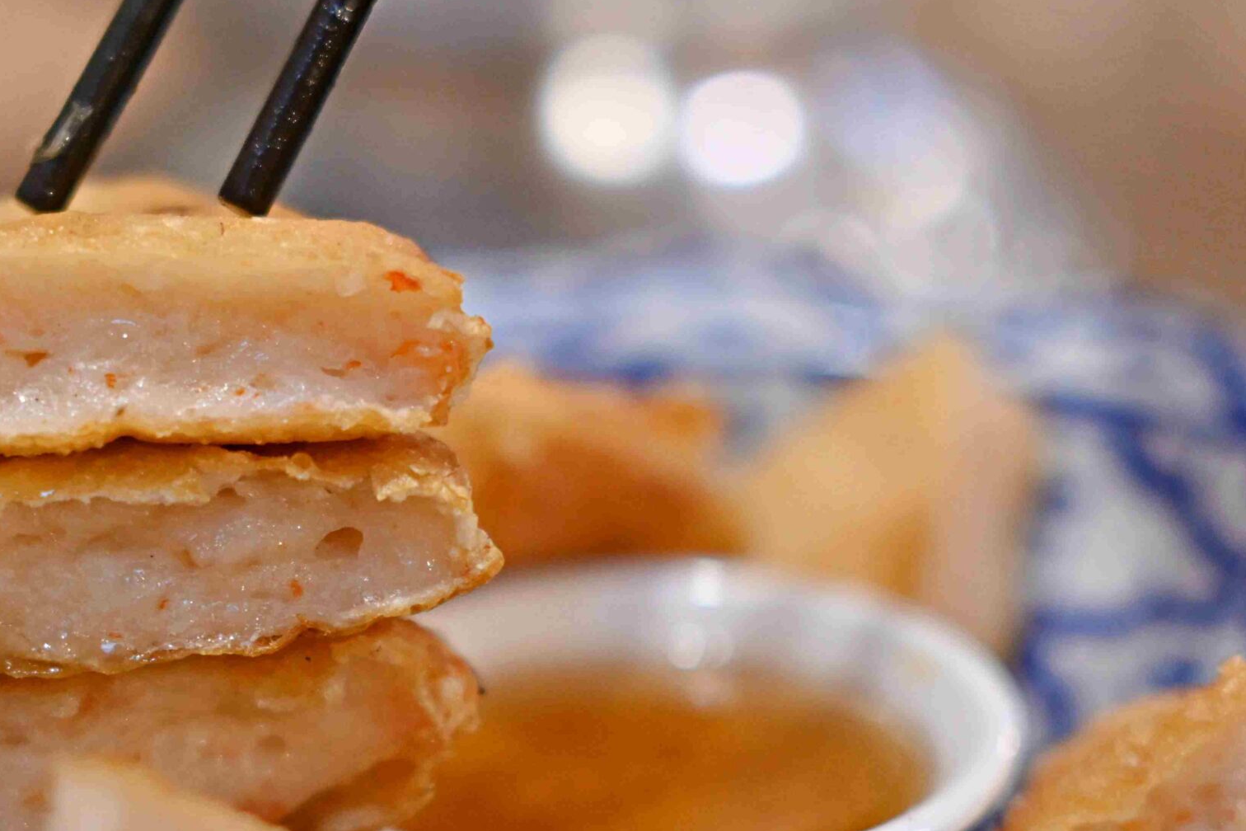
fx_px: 4395
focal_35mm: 127
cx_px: 262
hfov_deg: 16.0
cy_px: 595
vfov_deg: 10.8
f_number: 1.4
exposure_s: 1/200
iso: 720
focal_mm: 50
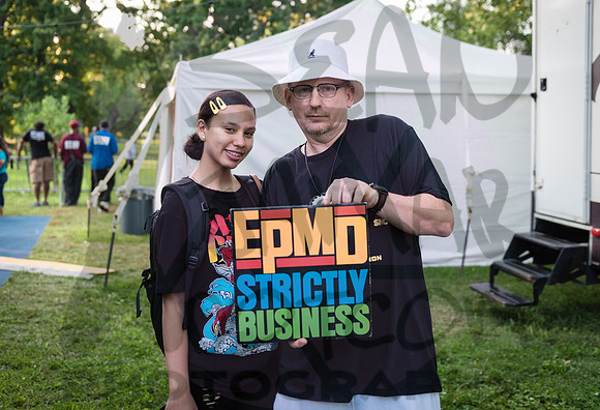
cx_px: 290
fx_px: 675
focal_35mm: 40
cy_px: 178
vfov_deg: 33.7
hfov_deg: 47.9
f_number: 3.2
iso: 640
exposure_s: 1/400
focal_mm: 35
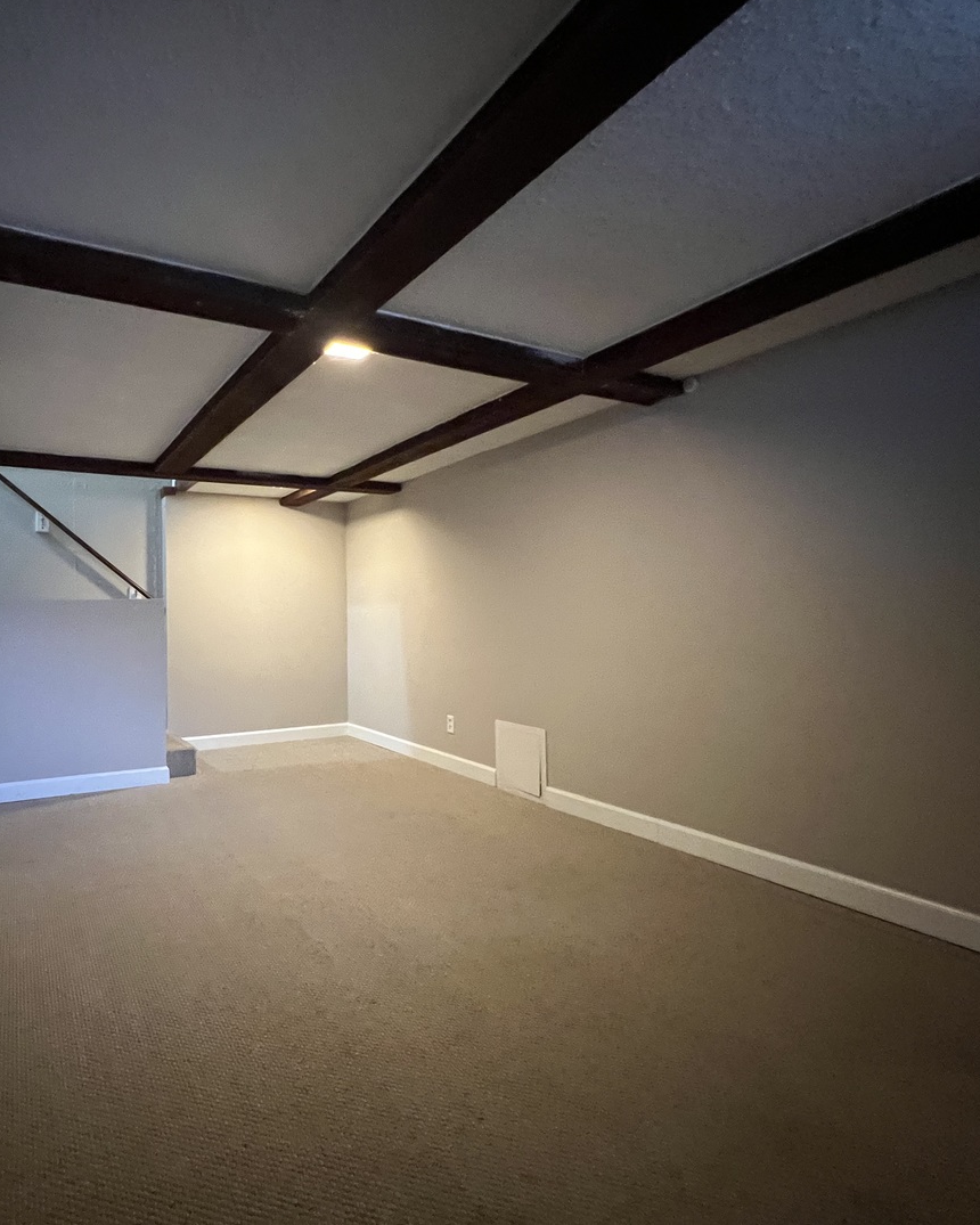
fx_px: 616
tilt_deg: +0.9
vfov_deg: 89.6
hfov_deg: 74.9
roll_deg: +0.4
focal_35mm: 17
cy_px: 612
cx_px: 336
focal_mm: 1.57
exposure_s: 1/40
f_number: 1.8
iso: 800
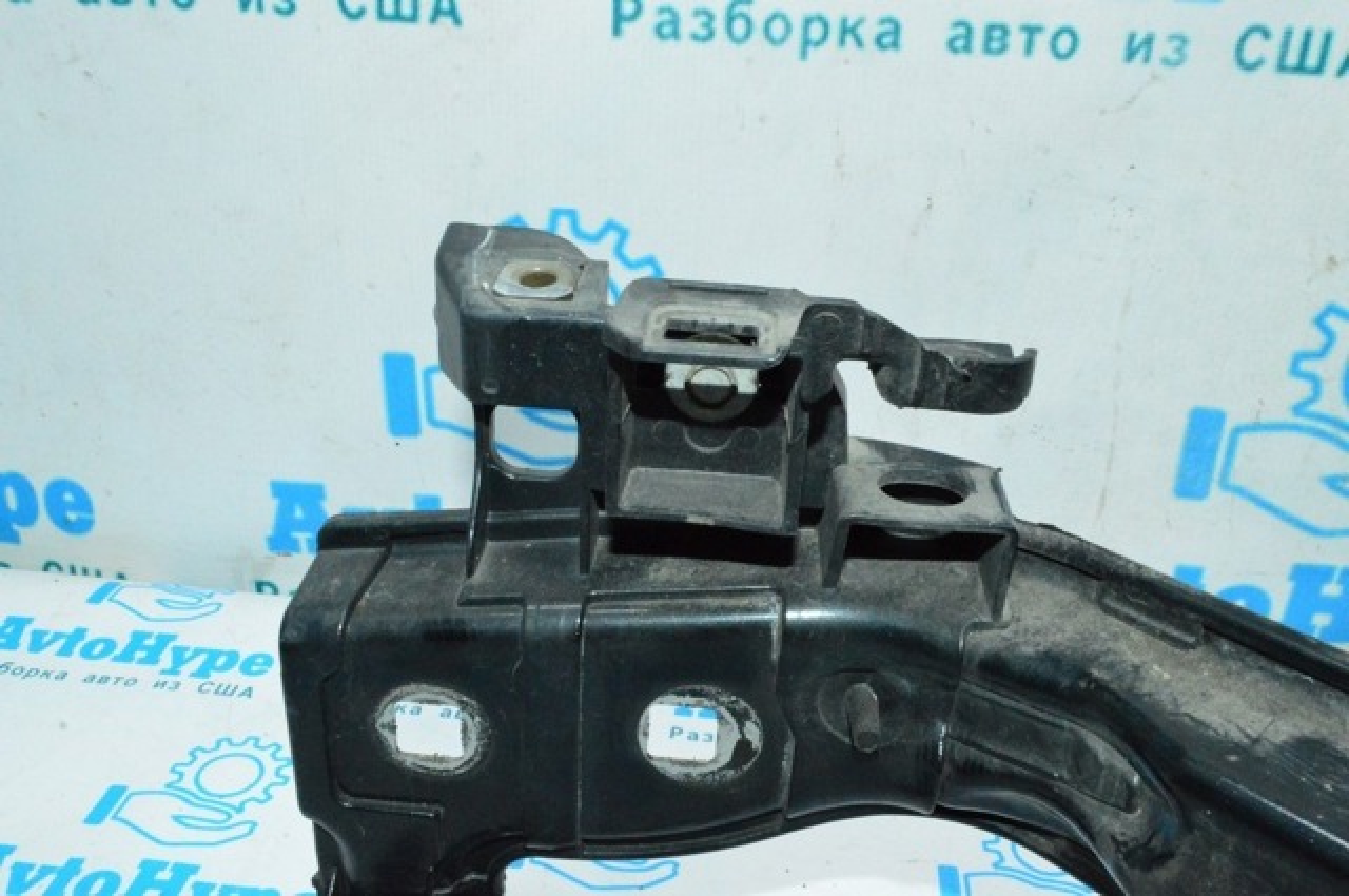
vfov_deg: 39.9
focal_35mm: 33
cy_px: 448
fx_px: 1235
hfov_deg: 57.3
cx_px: 674
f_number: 25
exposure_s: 1/30
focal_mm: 22
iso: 6400
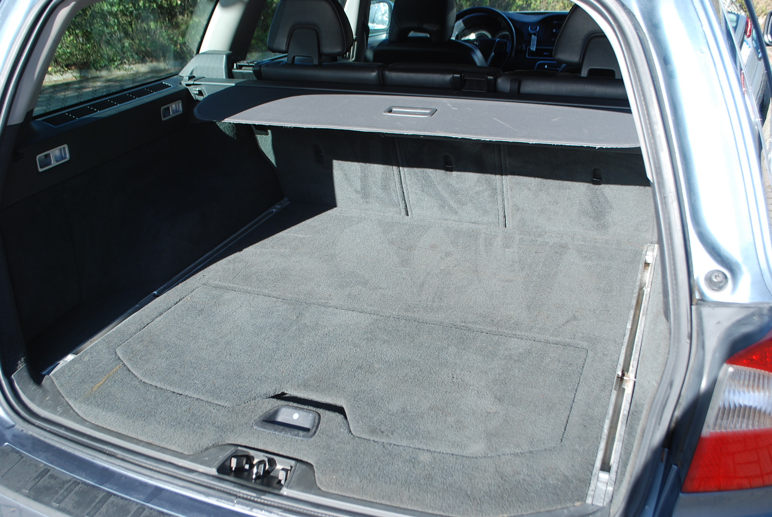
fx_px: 773
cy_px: 258
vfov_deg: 37.0
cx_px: 386
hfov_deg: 53.1
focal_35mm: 36
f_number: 5.6
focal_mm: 24
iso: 140
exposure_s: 1/125
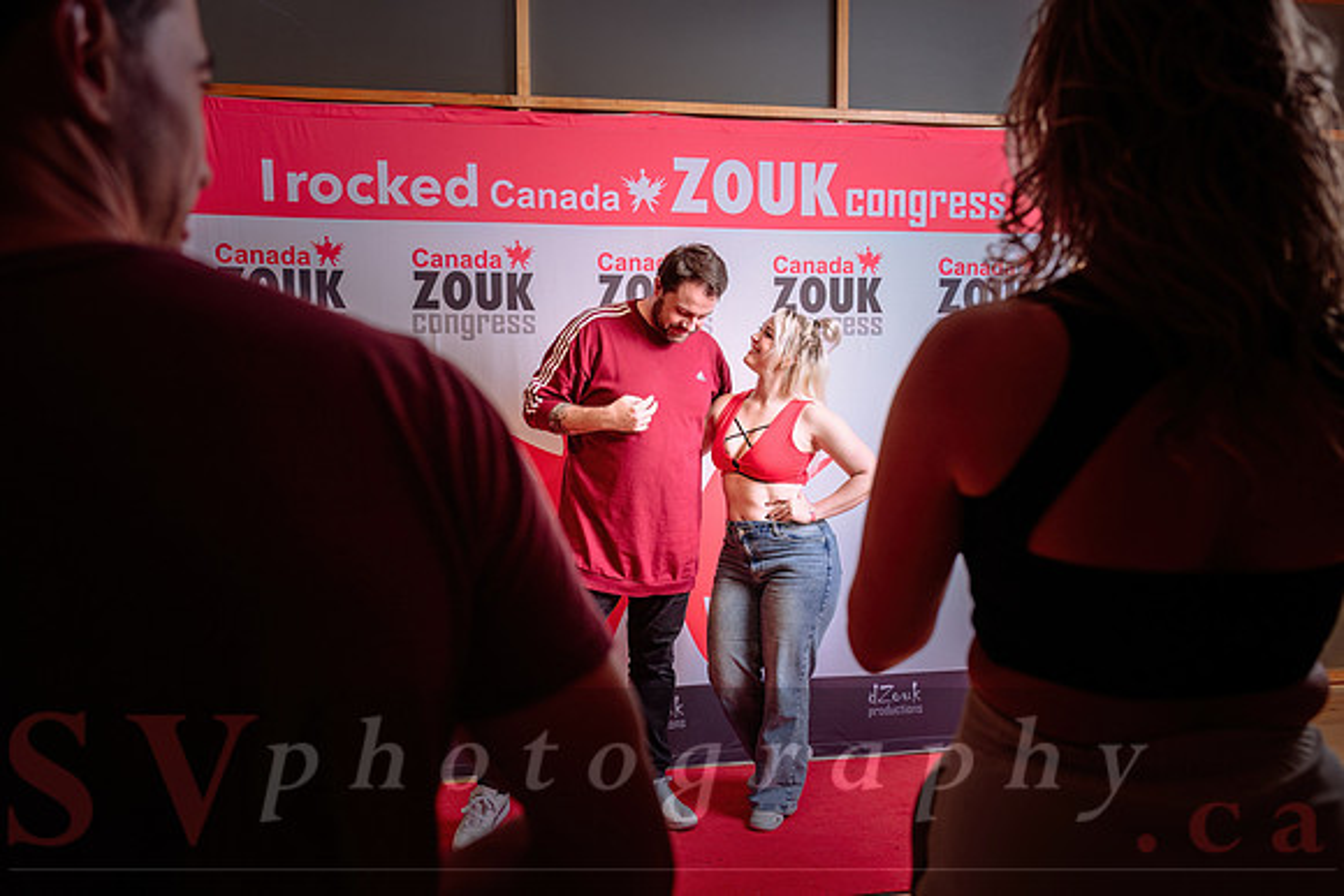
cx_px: 790
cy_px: 461
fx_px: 1295
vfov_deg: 38.2
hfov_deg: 54.6
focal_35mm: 35
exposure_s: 1/125
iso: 200
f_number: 4
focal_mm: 29.5
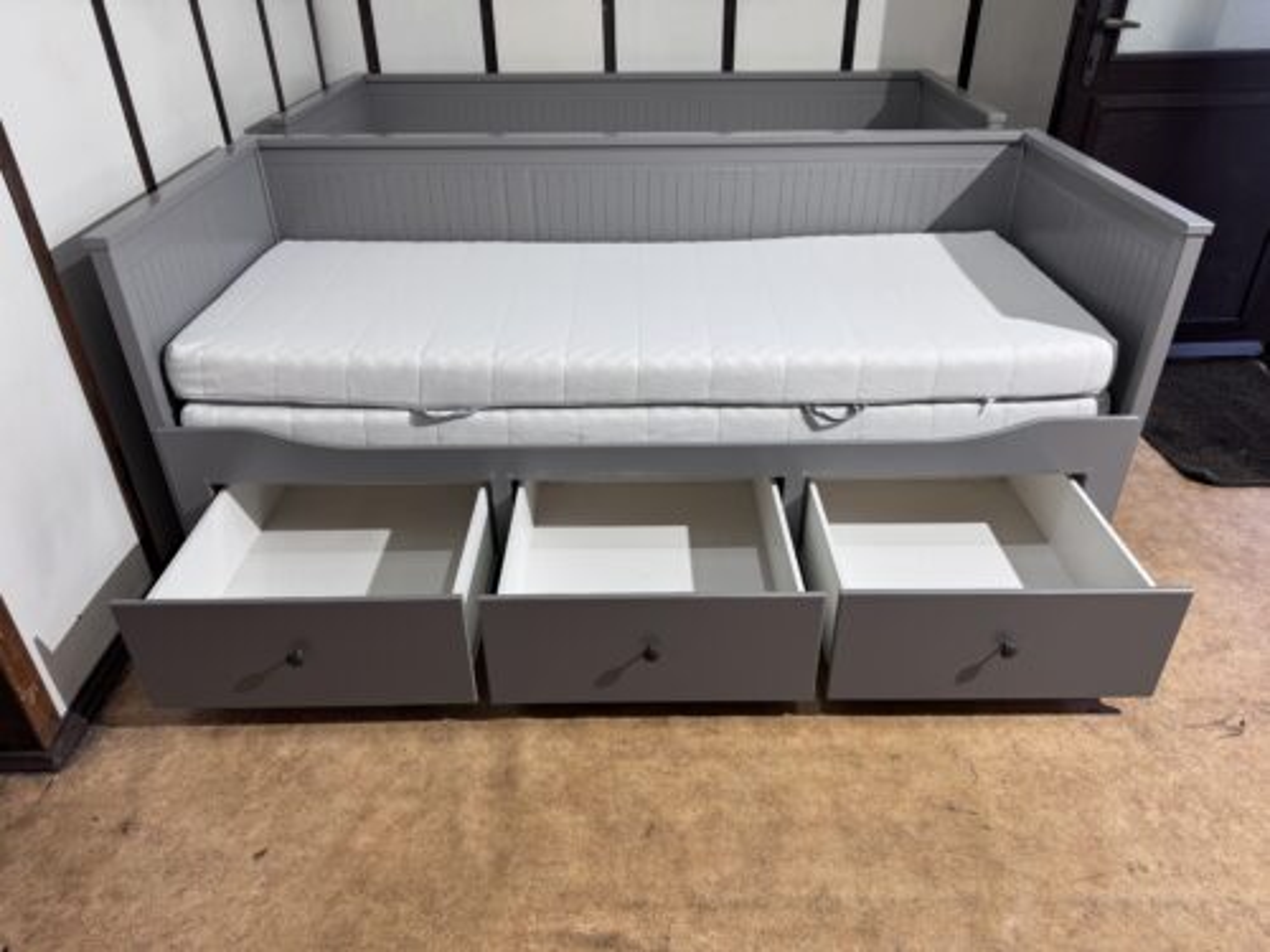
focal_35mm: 24
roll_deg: +0.1
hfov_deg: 71.6
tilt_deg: -32.1
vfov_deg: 56.8
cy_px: 476
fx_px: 881
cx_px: 635
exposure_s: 1/50
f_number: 1.78
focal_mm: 6.76
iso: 125
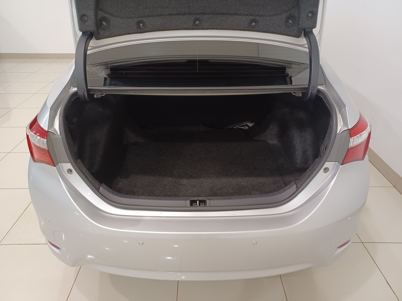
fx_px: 290
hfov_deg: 69.4
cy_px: 150
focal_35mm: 25
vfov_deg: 54.9
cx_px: 201
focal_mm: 4.6
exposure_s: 1/24
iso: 320
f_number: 1.8
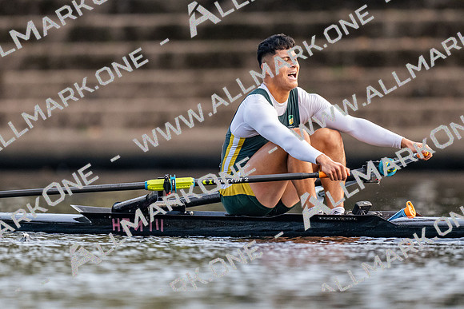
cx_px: 232
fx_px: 11608
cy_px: 154
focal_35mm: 900
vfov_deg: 1.5
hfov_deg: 2.3
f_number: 4
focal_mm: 600
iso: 2000
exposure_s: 1/2500
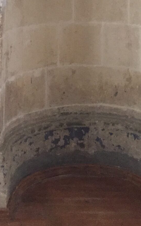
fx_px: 554
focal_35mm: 90
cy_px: -92
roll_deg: -0.1
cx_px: 88
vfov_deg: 20.4
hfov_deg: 14.5
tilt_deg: +3.8
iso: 250
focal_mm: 4.15
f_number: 2.2
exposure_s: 1/20
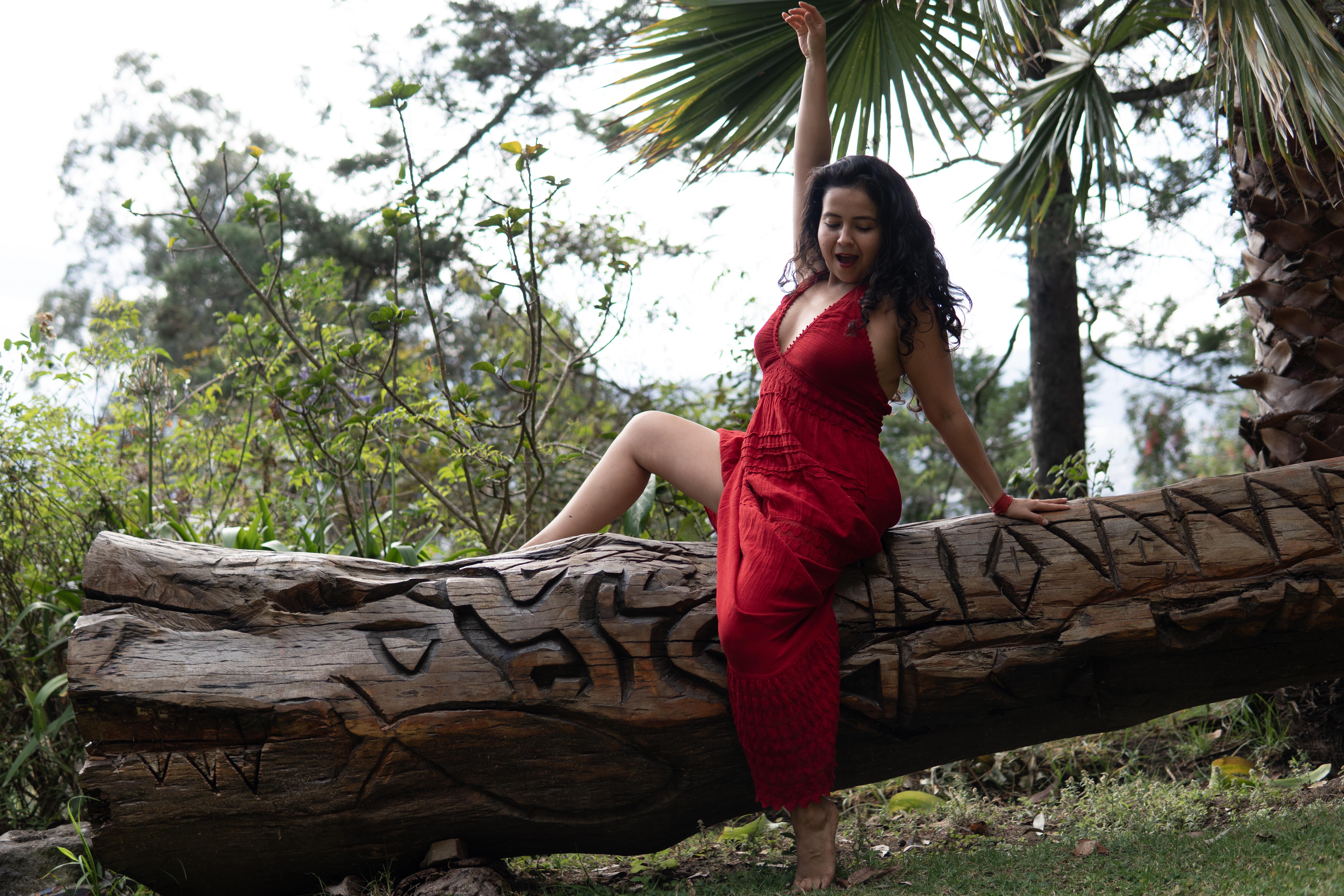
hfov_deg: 43.6
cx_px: 672
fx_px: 1680
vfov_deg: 29.9
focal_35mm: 45
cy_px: 448
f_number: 2
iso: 100
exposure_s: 1/800
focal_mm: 30
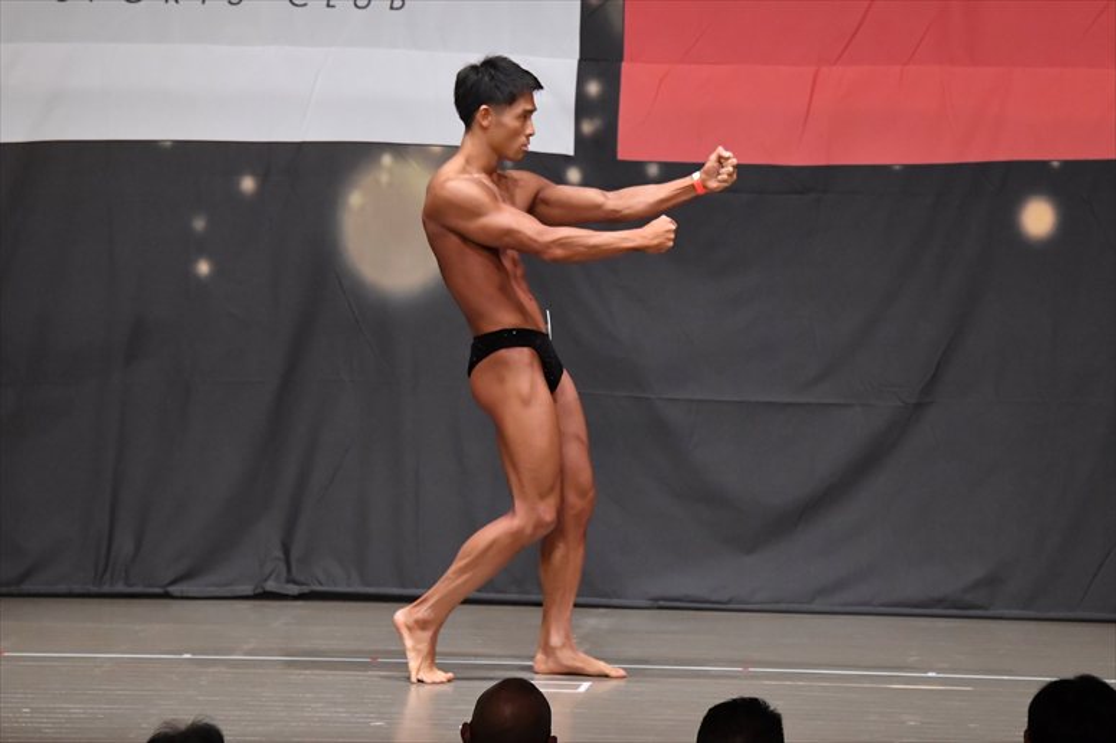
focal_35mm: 217
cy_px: 372
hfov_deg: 9.5
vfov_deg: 6.3
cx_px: 558
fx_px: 6724
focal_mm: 145
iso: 6400
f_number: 5.6
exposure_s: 1/400
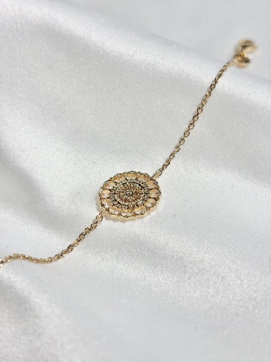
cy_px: 181
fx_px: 543
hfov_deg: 28.0
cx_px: 136
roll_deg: +3.9
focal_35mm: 52
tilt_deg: -39.3
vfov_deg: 36.8
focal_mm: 5.96
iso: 32
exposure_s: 1/360
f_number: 1.6
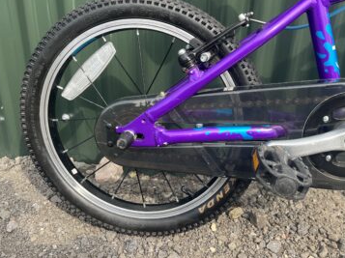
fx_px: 348
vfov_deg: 40.5
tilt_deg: -23.0
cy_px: 103
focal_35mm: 35
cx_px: 201
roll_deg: -2.9
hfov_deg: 52.4
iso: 50
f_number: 1.6
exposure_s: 1/625
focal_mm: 5.1
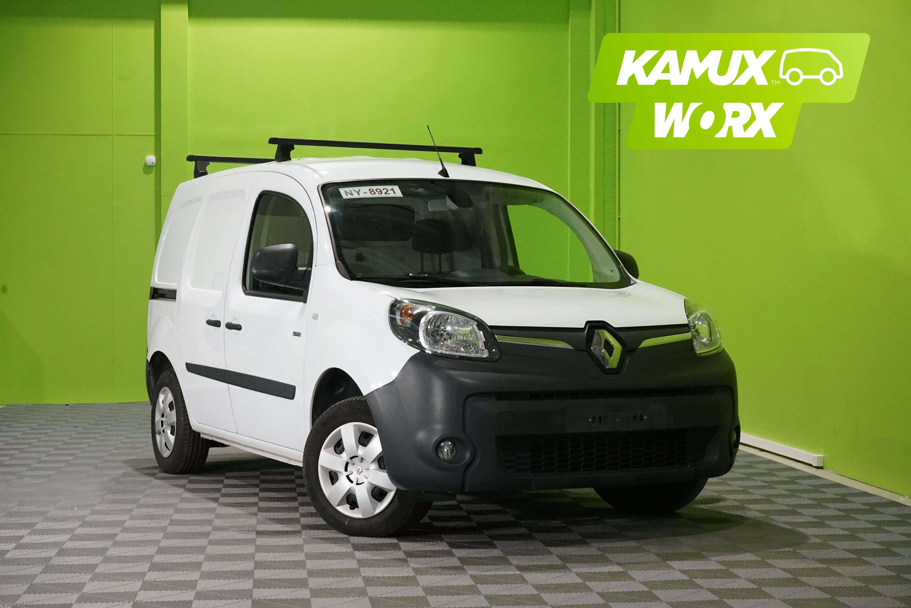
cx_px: 456
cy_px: 304
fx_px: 1518
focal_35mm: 60
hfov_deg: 33.4
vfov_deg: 22.6
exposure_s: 1/125
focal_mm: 60
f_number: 10
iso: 6400
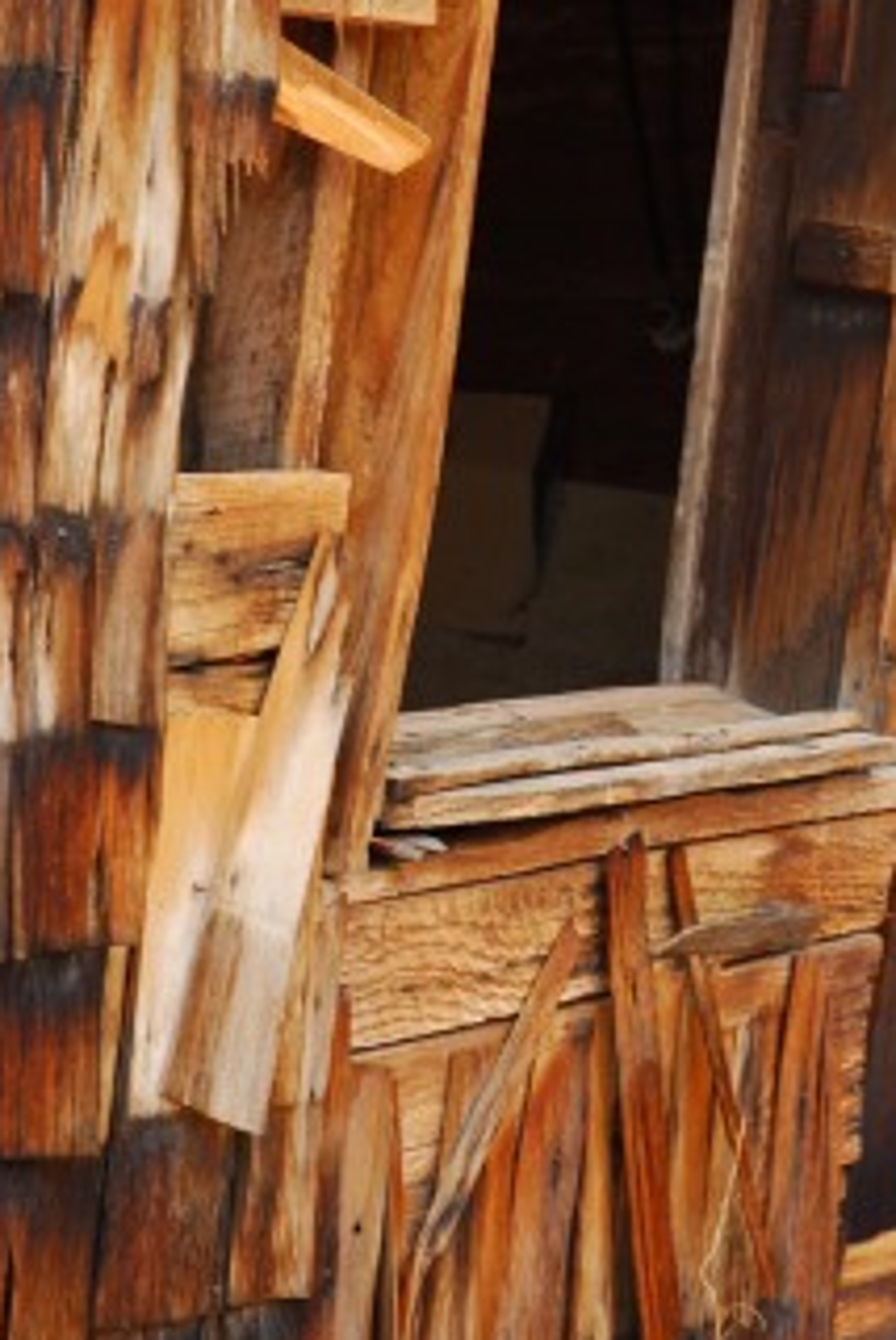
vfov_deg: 15.6
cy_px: 415
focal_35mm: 131
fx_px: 4880
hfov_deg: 10.5
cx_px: 716
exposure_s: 1/90
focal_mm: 52
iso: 100
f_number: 5
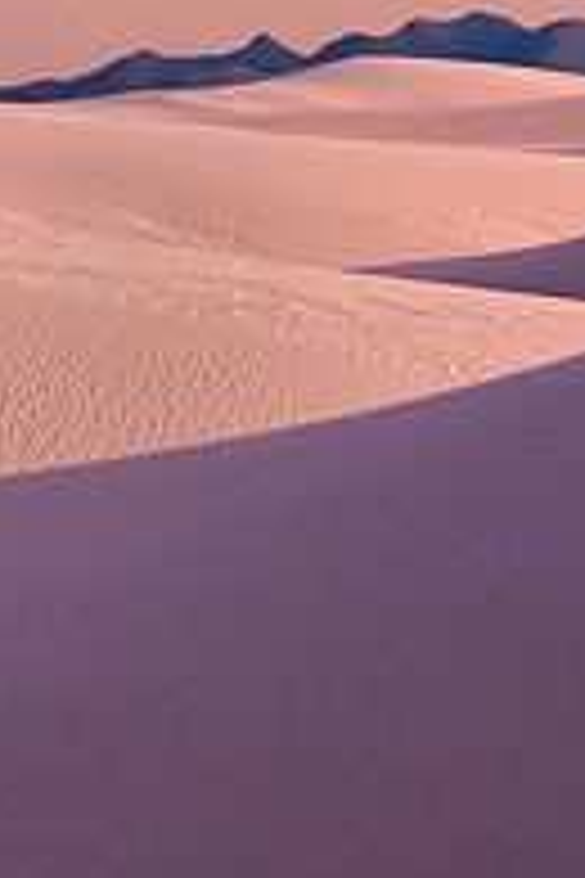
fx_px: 16915
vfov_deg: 3.0
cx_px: 513
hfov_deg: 2.0
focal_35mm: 694
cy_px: 536
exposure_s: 1
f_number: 16
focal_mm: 200
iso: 200
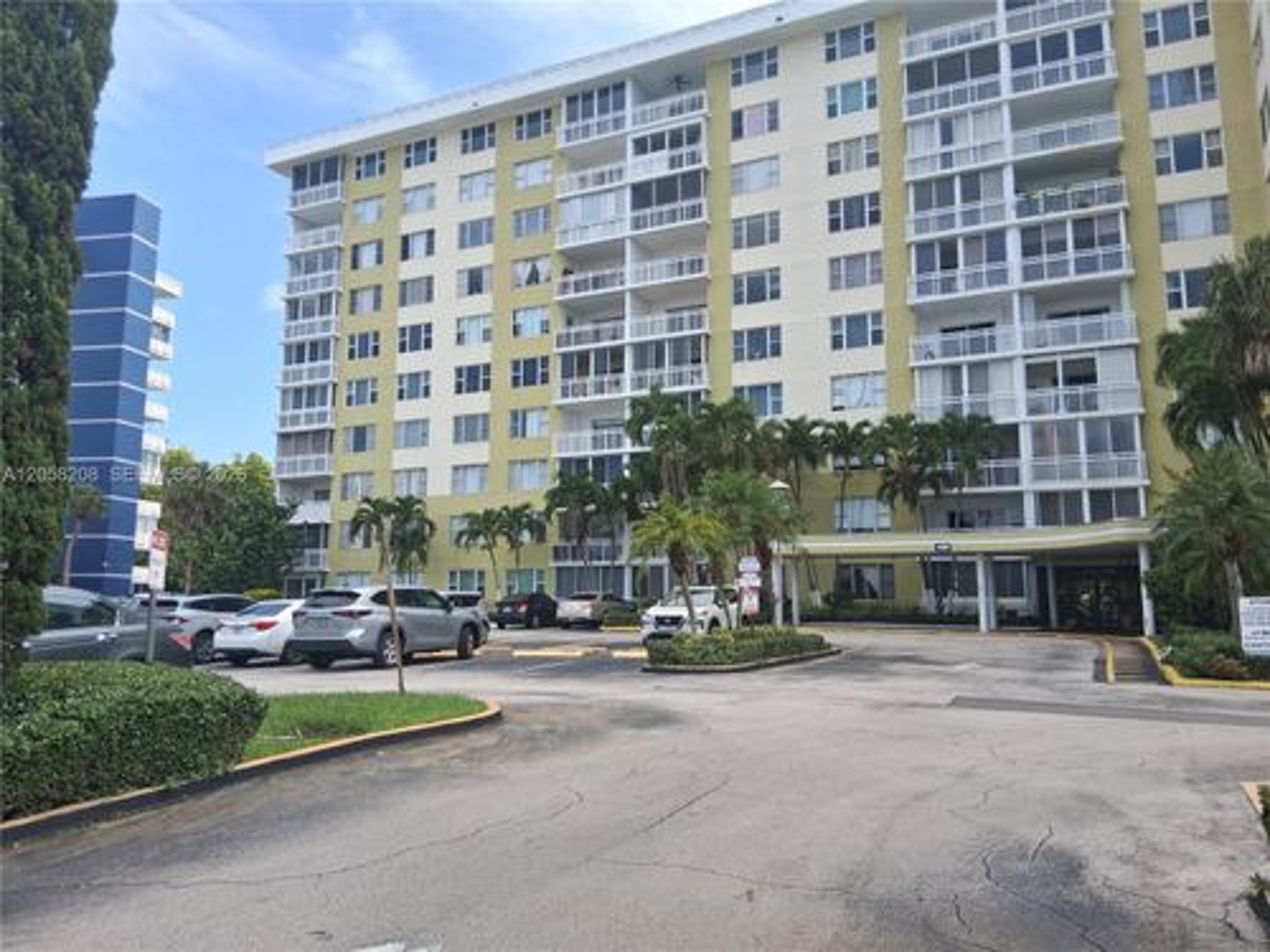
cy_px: 476
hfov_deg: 67.3
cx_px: 635
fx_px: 954
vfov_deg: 53.1
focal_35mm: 26
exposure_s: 1/335
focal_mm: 3.98
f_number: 1.8
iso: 25
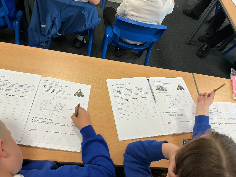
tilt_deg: -53.0
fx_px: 198
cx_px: 118
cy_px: 88
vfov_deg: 48.2
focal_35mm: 29
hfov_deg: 61.7
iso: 40
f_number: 1.8
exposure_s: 1/50
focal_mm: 3
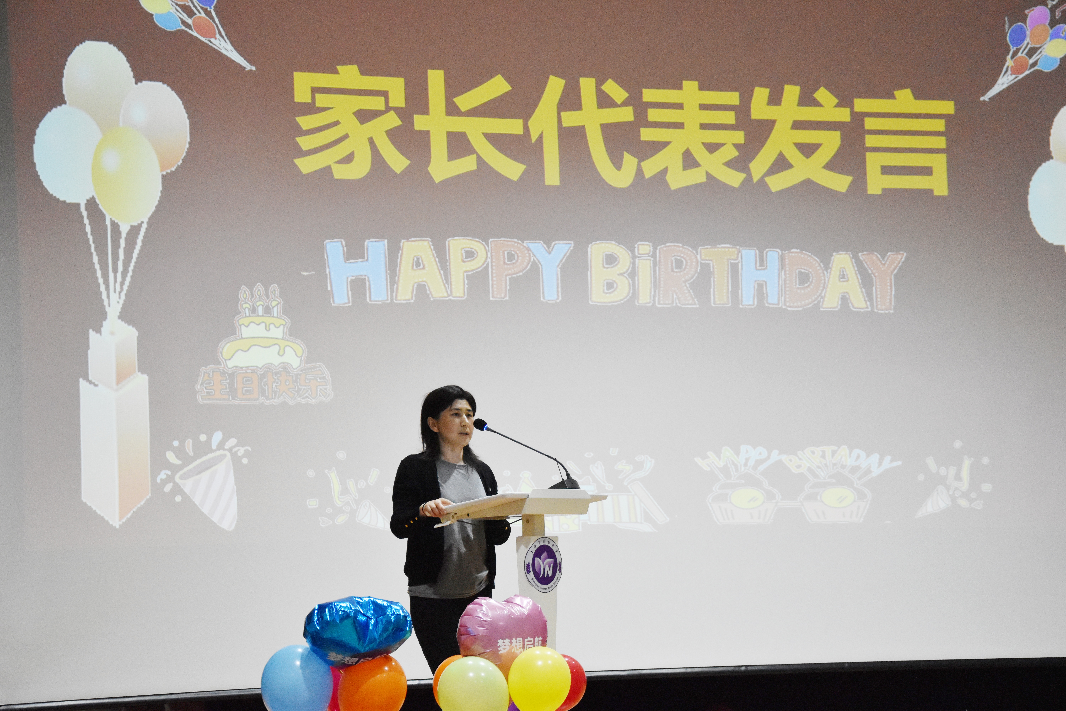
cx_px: 533
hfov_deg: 23.4
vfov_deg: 15.7
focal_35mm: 87
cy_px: 356
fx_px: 2576
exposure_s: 1/400
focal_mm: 58
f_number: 5
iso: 3200
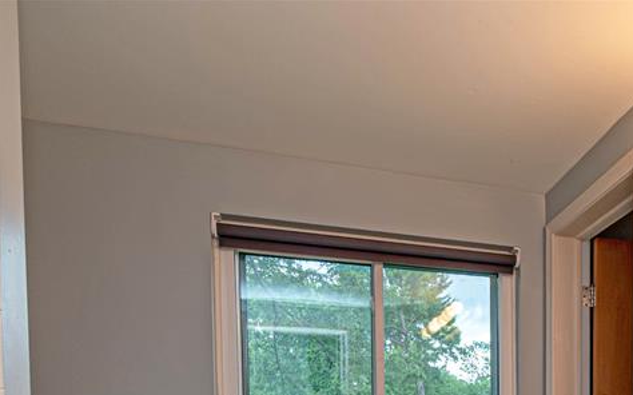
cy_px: 454
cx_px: 553
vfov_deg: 32.7
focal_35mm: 33
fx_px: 569
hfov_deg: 52.2
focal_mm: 10
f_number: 6.3
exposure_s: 1/80
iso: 800
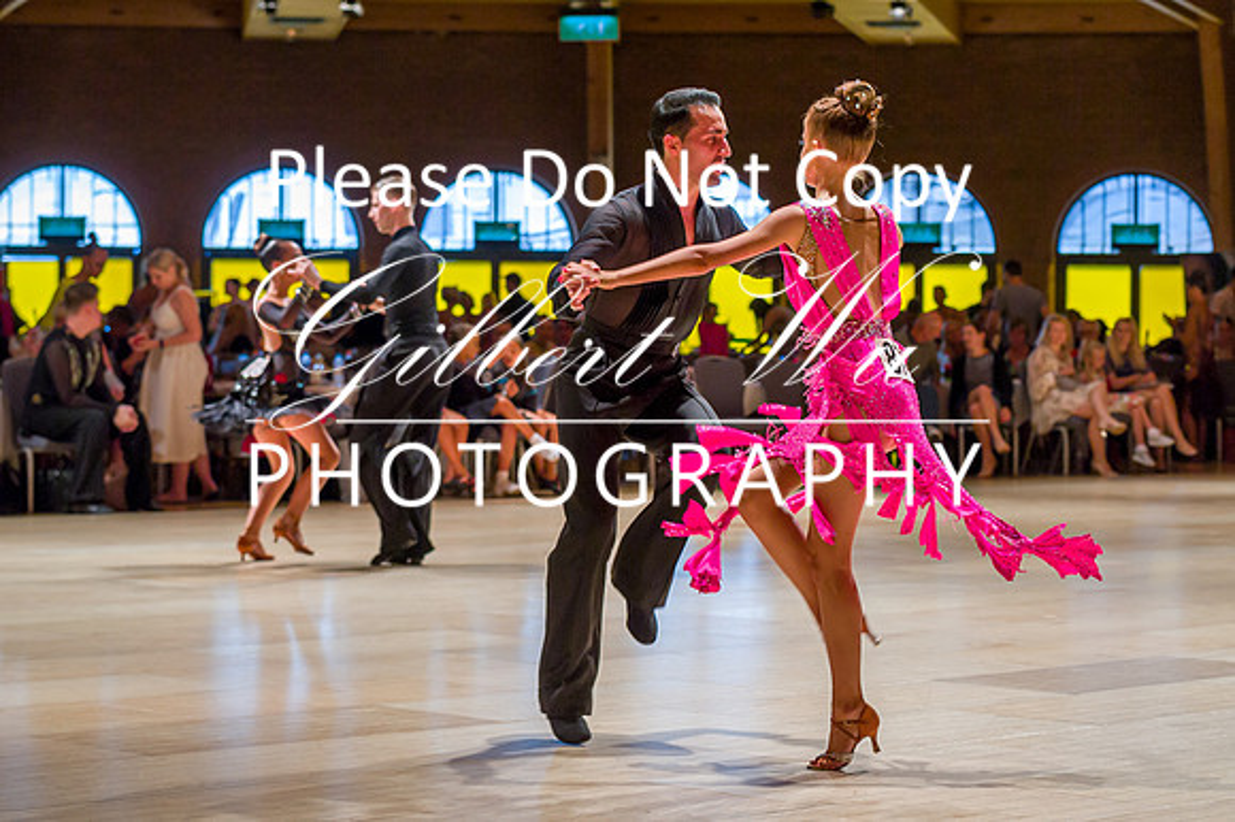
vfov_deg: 13.2
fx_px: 3542
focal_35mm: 103
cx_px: 719
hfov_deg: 19.8
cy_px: 388
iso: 400
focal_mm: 78
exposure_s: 1/250
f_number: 3.5
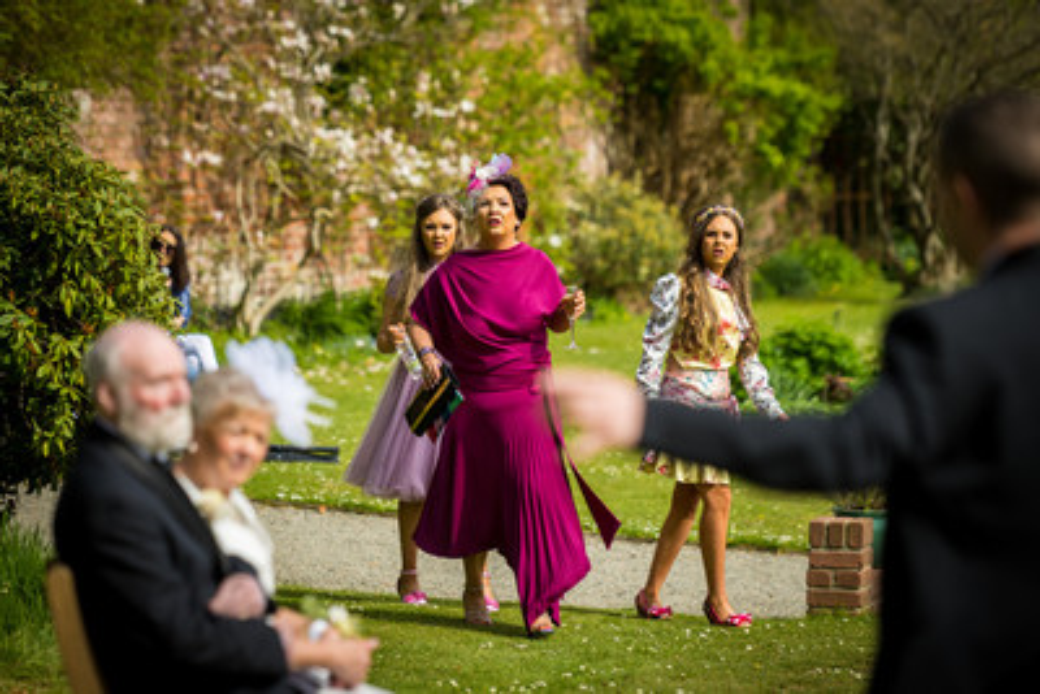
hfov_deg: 13.2
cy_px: 306
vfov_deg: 8.8
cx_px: 458
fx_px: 4507
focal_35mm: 156
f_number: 2.8
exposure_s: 1/1250
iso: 100
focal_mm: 135
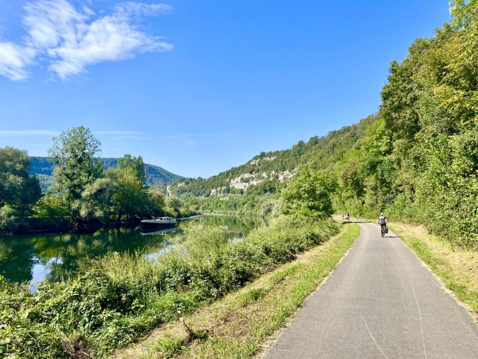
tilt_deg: +6.6
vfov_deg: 53.1
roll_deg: +0.3
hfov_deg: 67.3
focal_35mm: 26
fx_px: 359
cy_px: 180
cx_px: 239
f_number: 1.6
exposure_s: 1/2688
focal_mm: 5.1
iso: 50
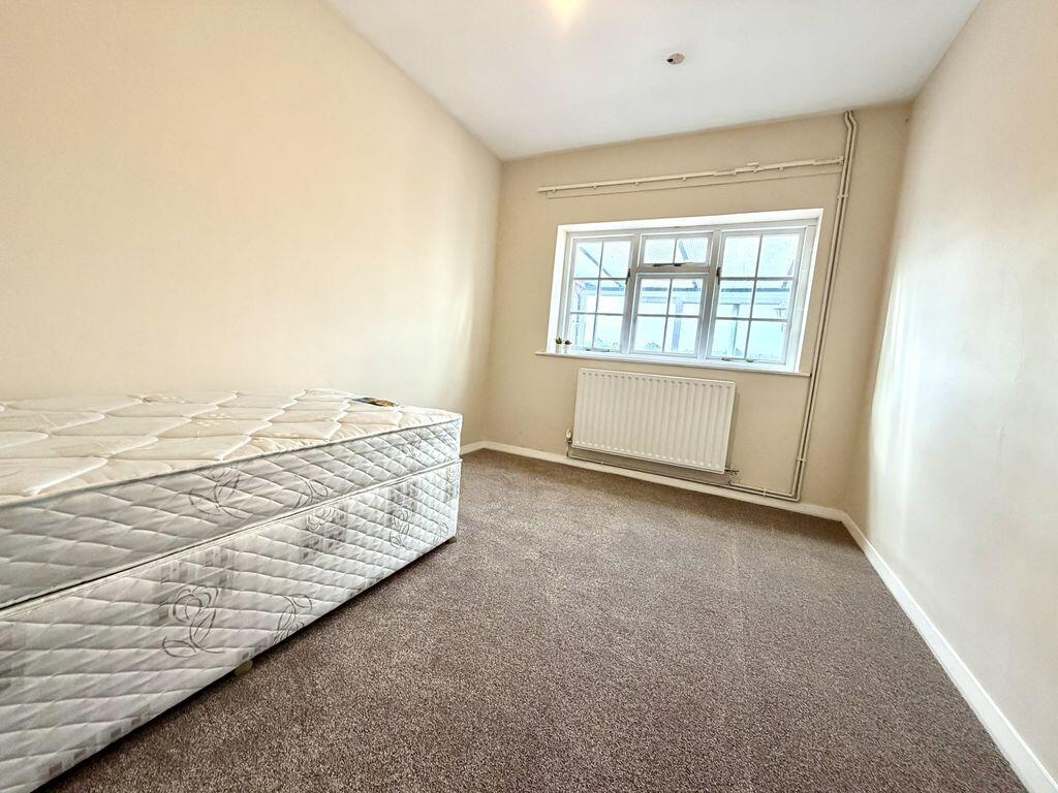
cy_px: 396
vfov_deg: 85.7
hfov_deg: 102.1
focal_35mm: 14
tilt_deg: -6.5
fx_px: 428
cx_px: 529
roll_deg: -4.7
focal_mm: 2.22
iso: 200
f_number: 2.2
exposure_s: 1/121
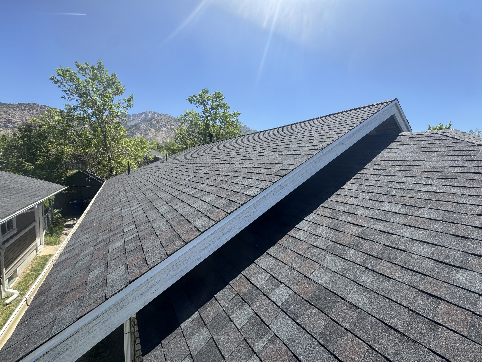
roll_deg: -0.5
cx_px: 241
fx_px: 195
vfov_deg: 85.7
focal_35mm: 14
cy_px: 181
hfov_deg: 102.1
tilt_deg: -4.0
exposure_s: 1/1048
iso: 50
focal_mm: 2.22
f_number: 2.2
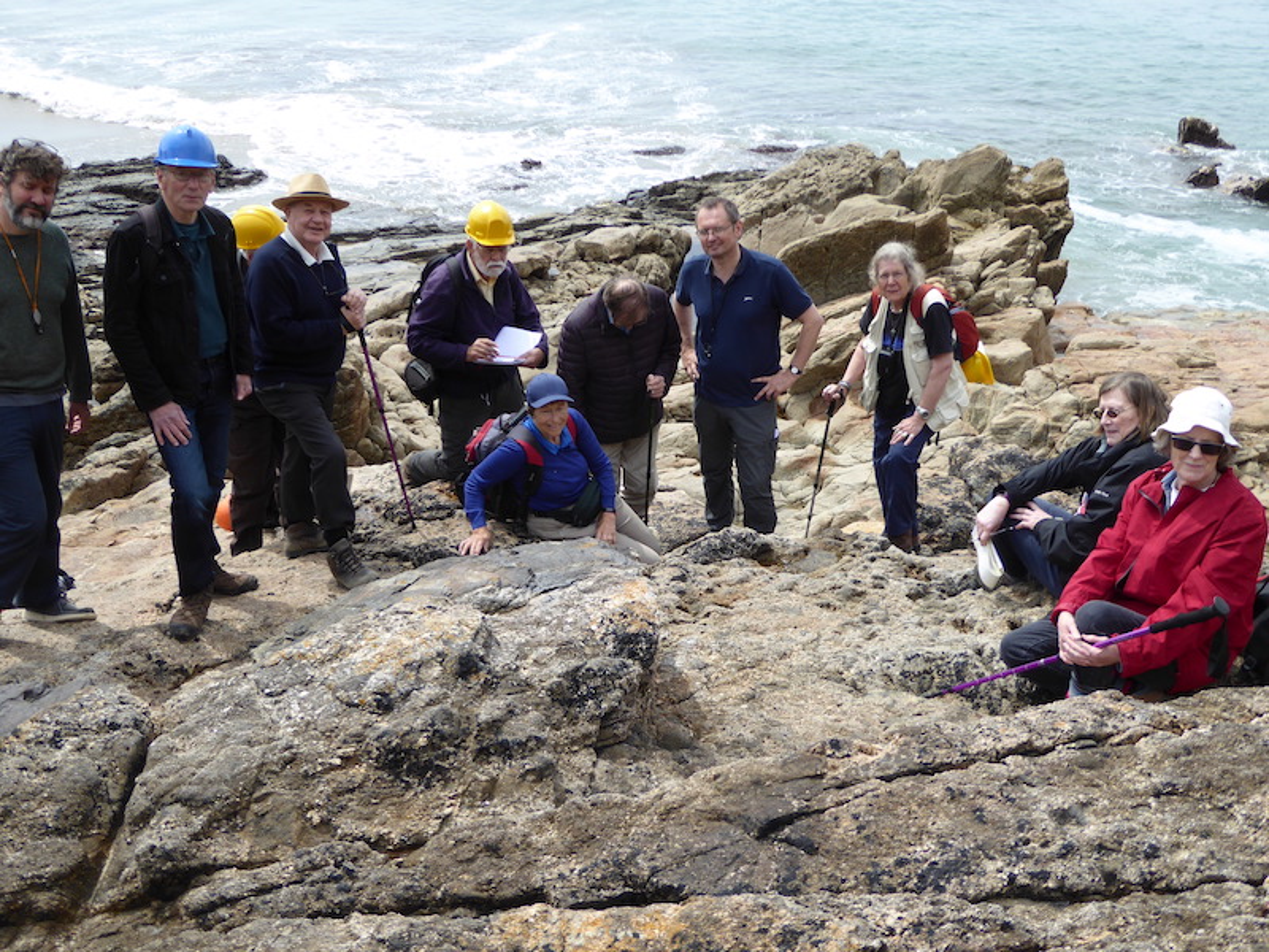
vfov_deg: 36.8
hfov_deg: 47.9
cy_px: 476
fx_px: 1430
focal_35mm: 39
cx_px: 634
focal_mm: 6.7
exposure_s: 1/500
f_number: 3.7
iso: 100
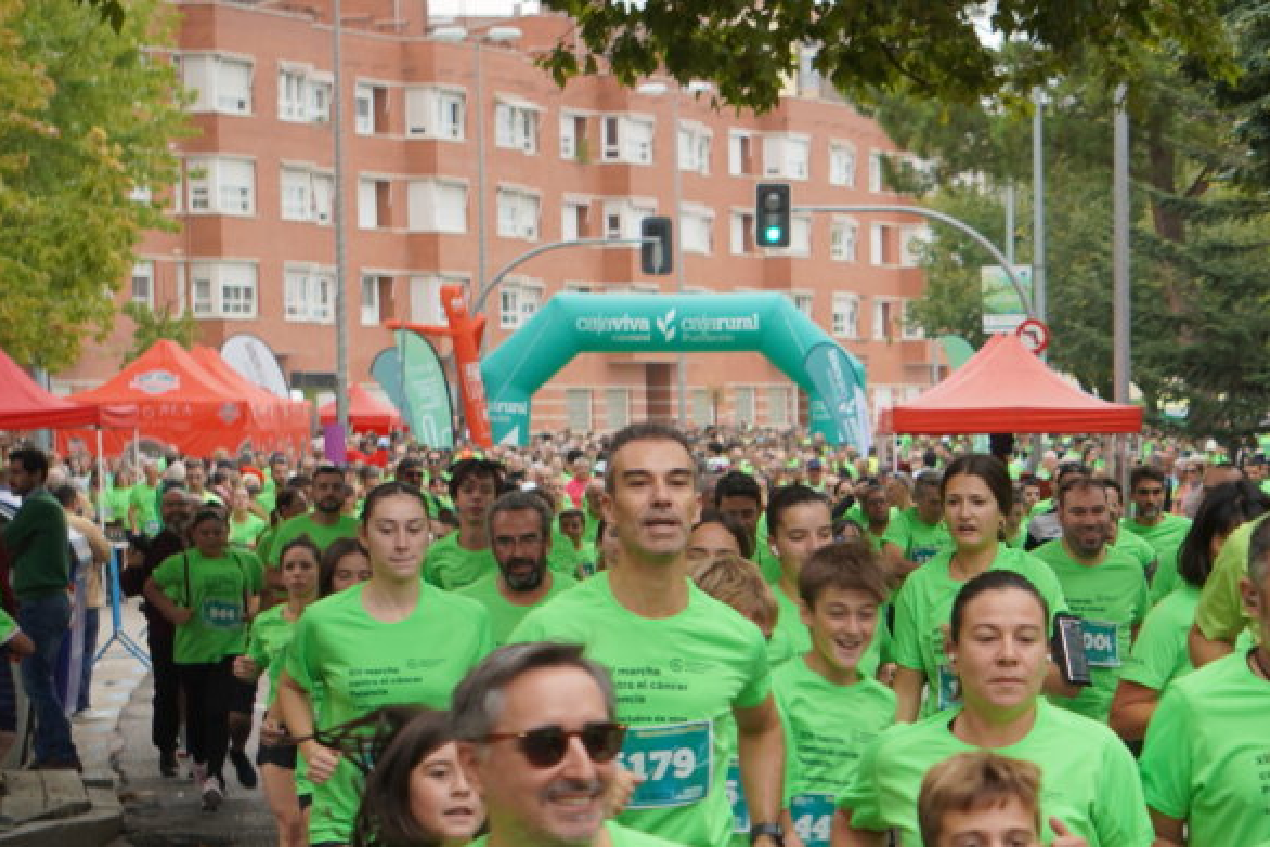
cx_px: 1381
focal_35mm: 180
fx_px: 6354
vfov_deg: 7.6
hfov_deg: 11.3
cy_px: 629
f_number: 5
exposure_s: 1/160
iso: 100
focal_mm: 55
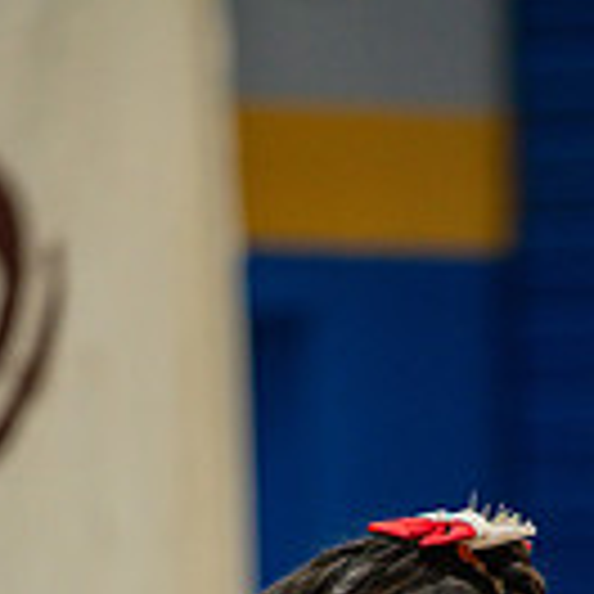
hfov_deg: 3.0
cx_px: 446
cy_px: 972
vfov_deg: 3.0
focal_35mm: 578
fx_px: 11221
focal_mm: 200
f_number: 4
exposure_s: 1/500
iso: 2500
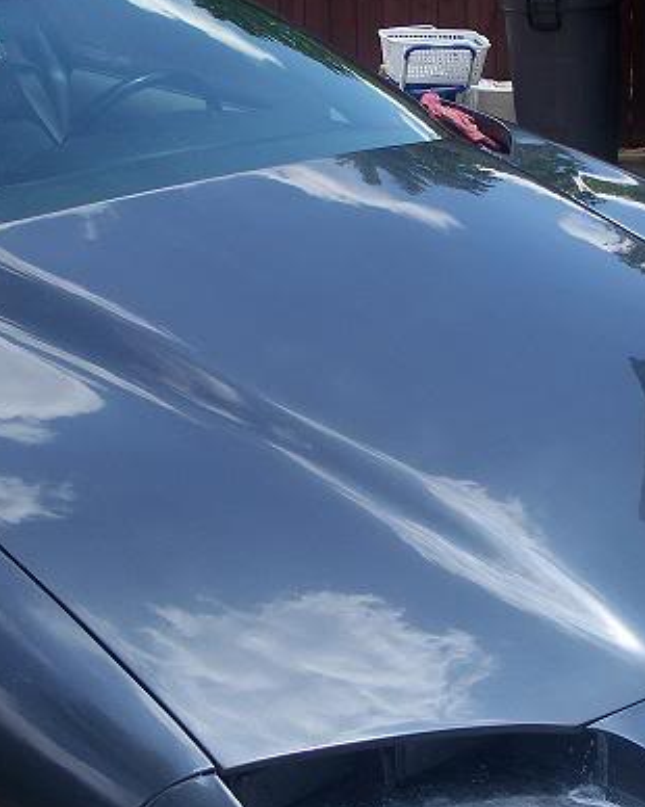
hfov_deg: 20.1
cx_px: 372
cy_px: 389
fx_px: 1815
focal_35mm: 76
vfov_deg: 25.1
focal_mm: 7.8
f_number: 2.8
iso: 64
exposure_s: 1/500
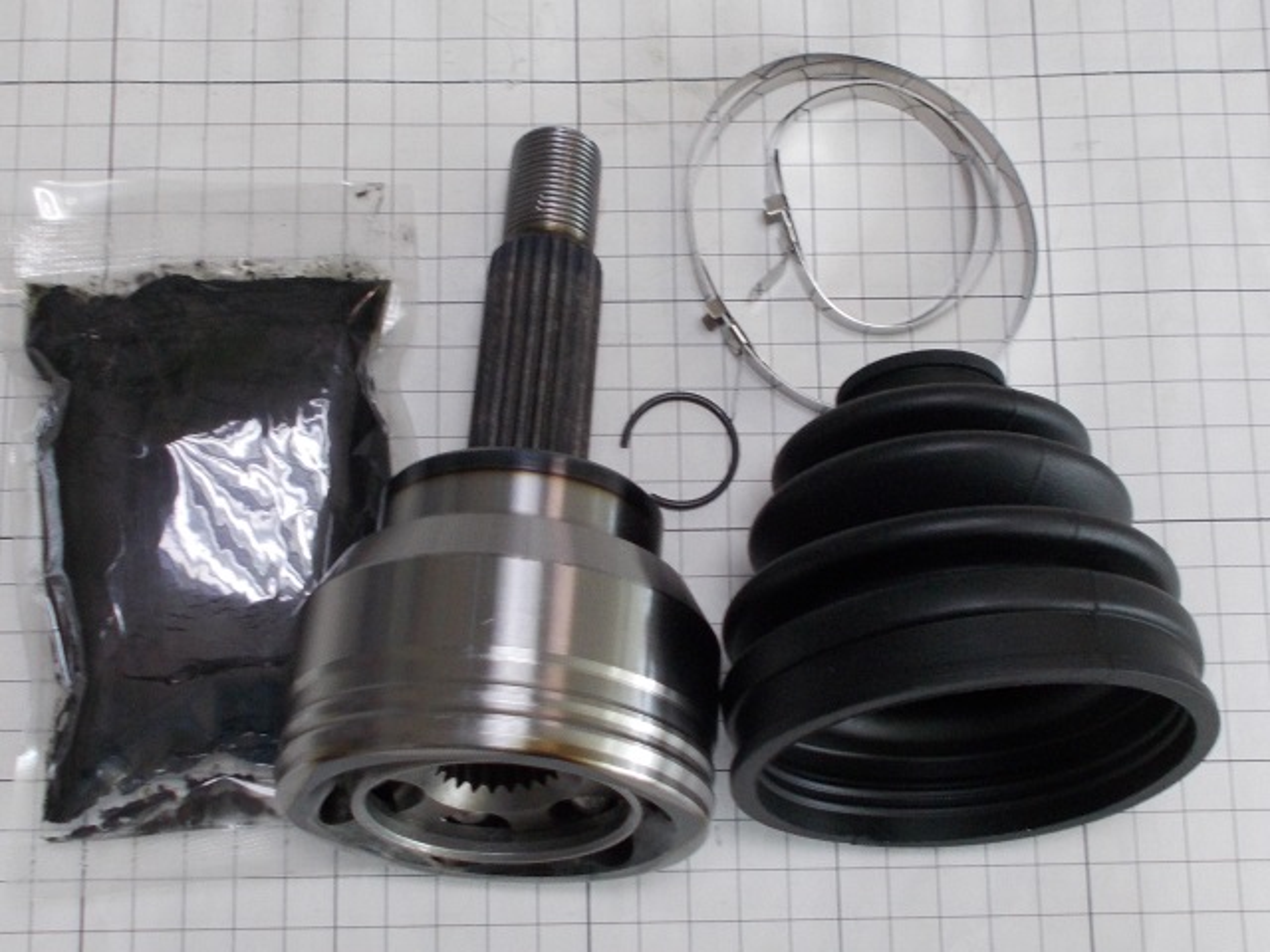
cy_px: 476
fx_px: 954
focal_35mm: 26
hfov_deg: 67.3
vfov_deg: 53.1
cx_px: 635
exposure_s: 1/25
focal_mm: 4.6
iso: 100
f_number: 3.2
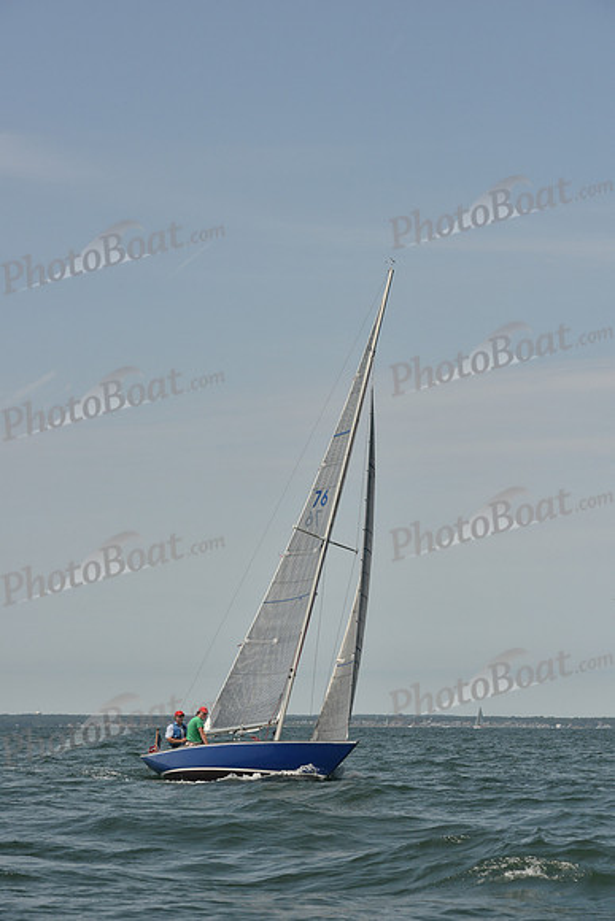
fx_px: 2433
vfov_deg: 21.5
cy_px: 460
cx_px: 308
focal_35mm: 95
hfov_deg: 14.4
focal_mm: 95
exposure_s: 1/1000
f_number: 8
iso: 320
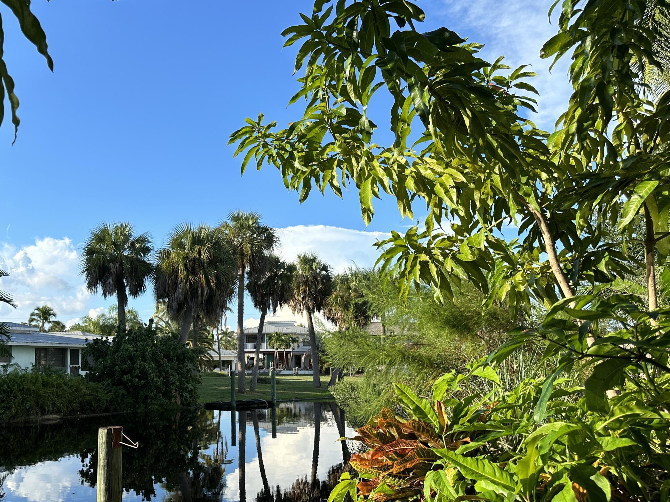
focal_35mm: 32
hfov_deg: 55.8
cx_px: 231
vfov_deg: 44.0
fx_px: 619
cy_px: 292
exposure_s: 1/2469
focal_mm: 6.86
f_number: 1.78
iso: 80
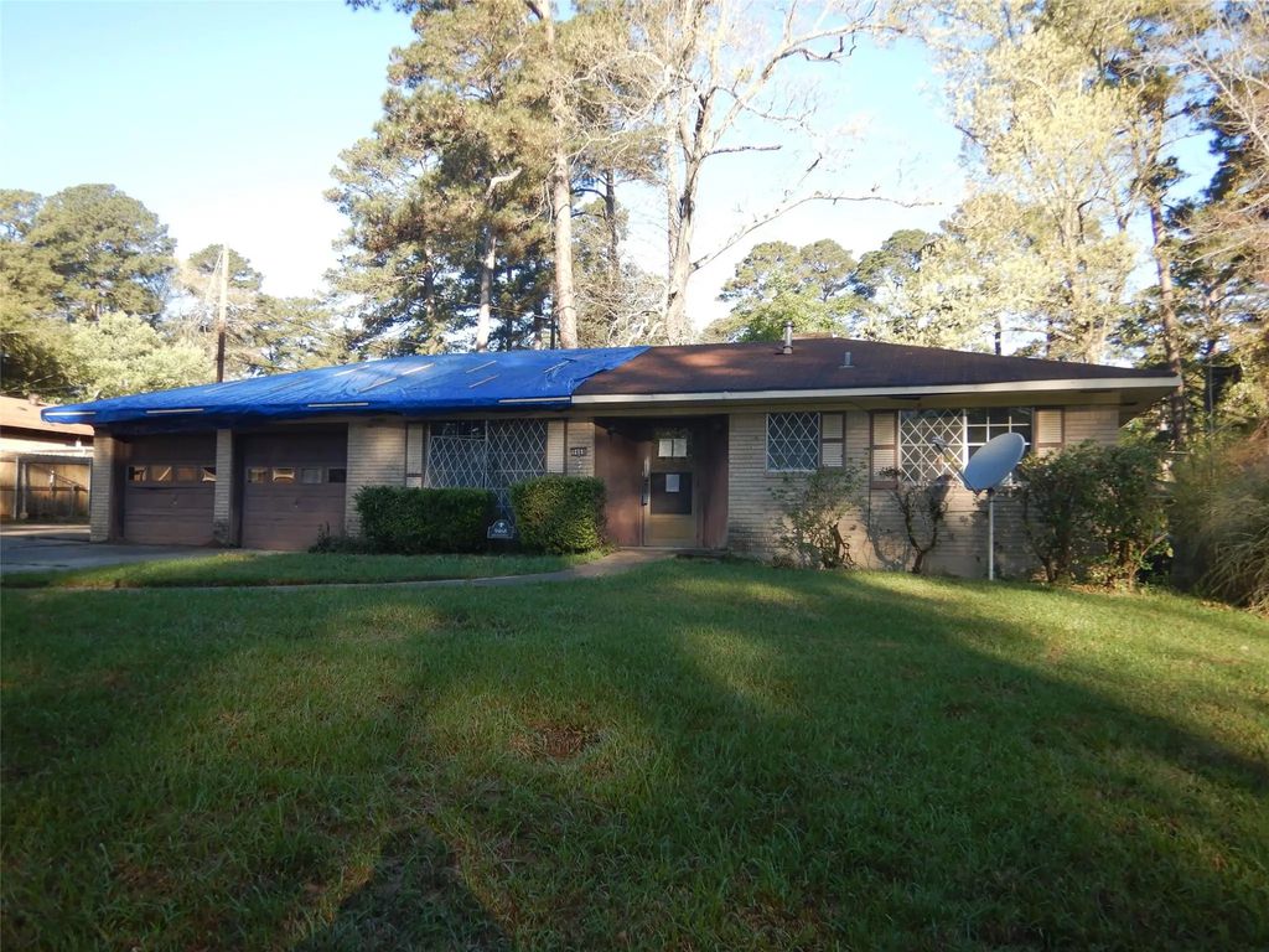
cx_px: 634
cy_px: 476
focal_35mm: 26
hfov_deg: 67.3
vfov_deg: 53.1
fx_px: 953
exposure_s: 1/400
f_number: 2.8
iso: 125
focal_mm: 4.7
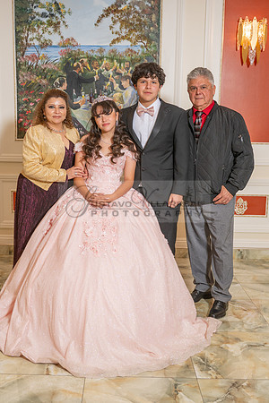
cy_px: 202
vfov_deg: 44.4
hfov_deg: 30.4
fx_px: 494
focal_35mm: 44
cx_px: 117
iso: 320
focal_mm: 29
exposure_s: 1/200
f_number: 2.8
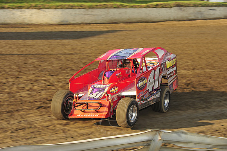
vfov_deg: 12.2
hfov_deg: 18.3
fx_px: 706
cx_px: 114
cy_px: 76
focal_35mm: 112
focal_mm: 112
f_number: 9
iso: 400
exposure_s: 1/320
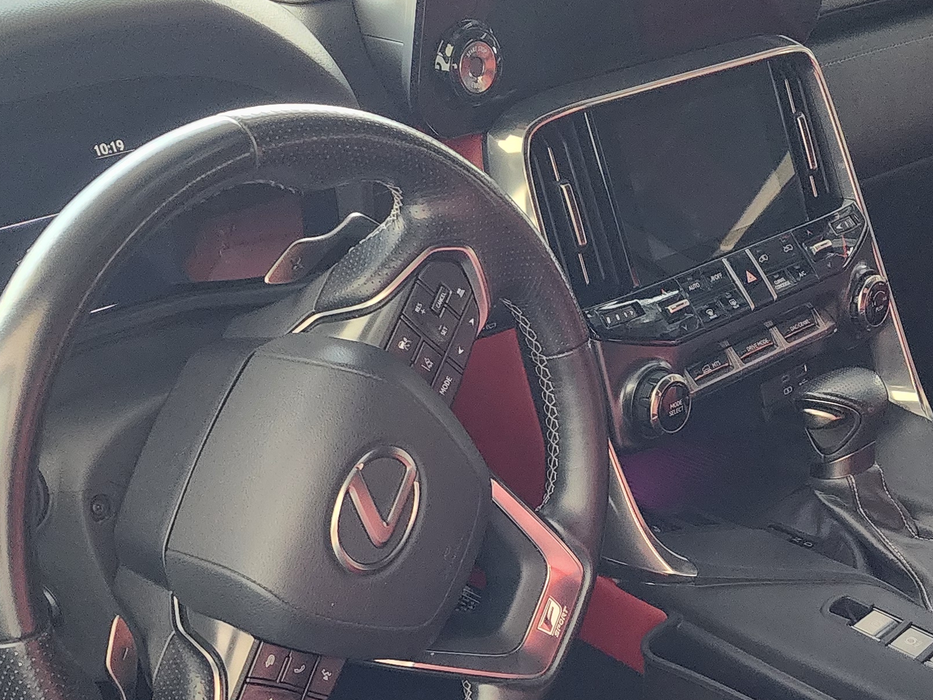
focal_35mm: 57
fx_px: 1537
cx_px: 593
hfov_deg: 33.6
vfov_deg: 25.2
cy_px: 566
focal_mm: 6.4
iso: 800
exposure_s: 1/120
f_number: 1.8
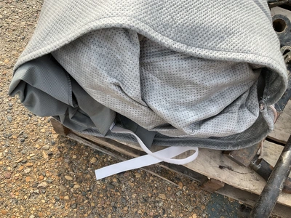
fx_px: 244
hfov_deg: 61.7
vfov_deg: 48.2
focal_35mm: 29
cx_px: 146
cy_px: 109
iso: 25
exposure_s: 1/586
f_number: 1.8
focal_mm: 3
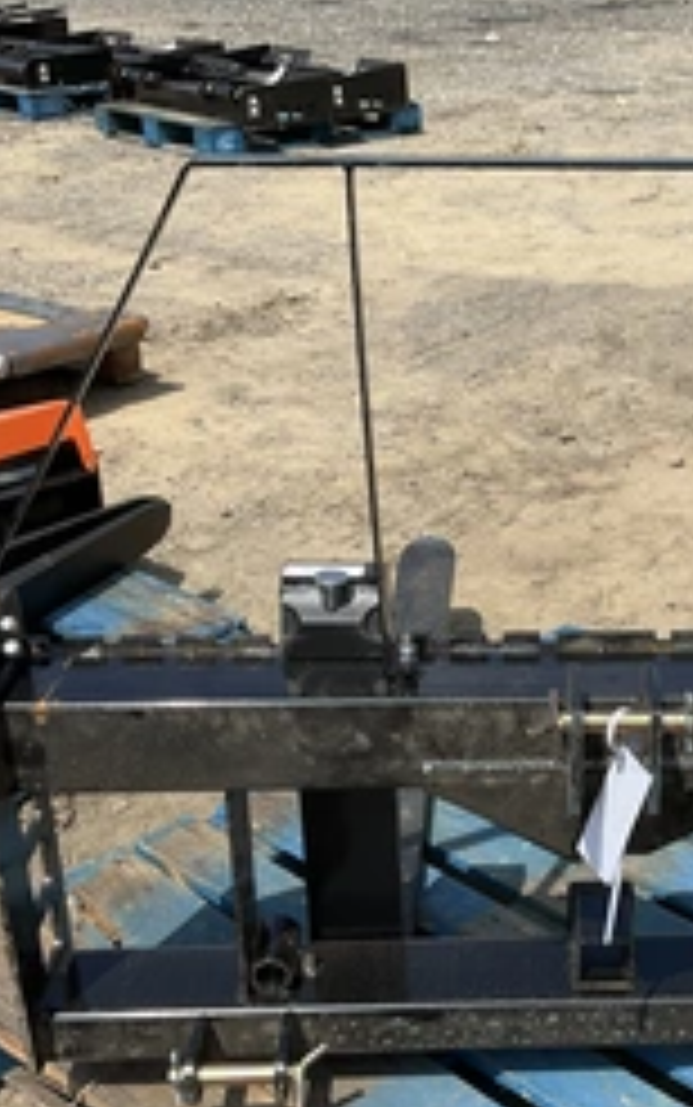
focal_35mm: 50
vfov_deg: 40.2
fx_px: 1509
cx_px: 603
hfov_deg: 25.2
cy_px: 626
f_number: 1.8
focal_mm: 3
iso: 25
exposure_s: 1/2141
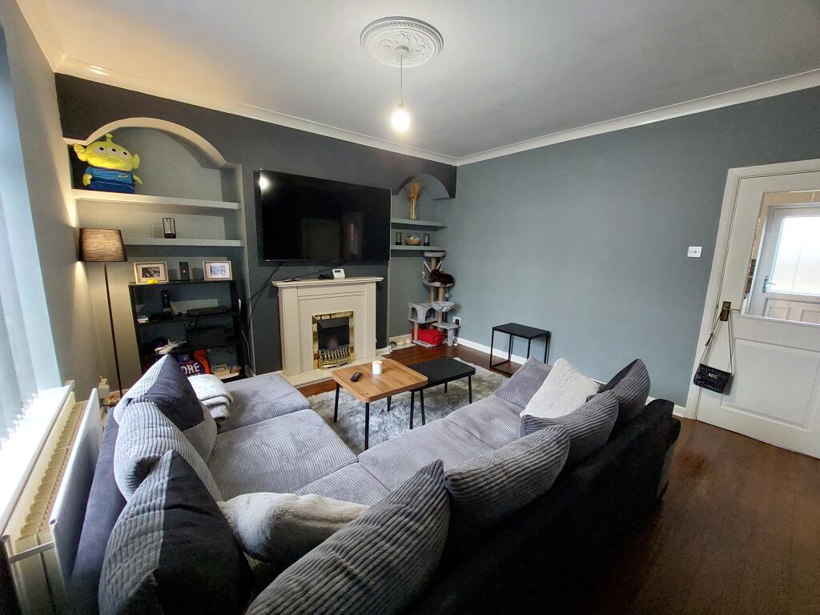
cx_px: 410
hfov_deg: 106.2
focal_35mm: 13
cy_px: 308
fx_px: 308
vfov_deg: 89.9
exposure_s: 1/25
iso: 400
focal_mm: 1.74
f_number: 2.2
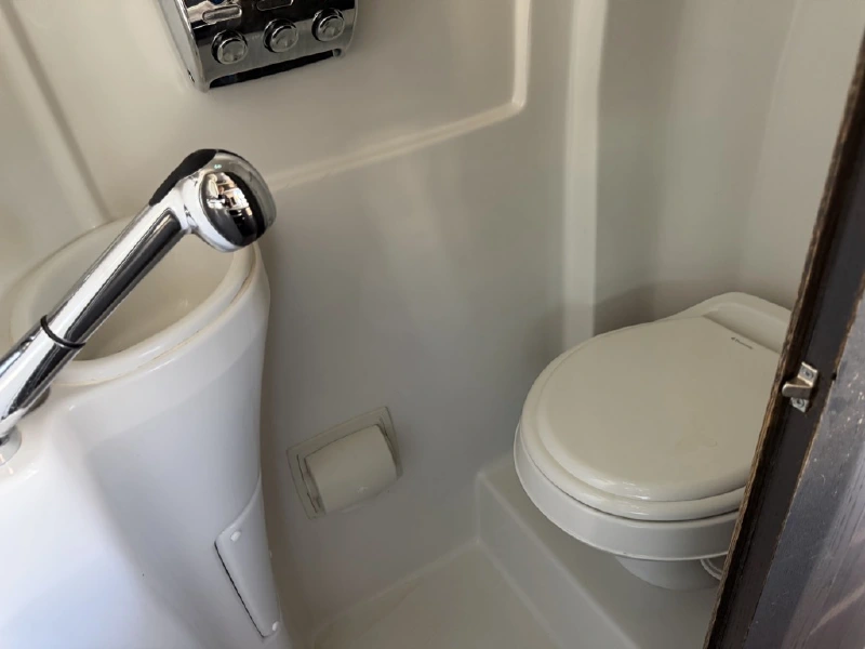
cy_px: 324
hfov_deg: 71.6
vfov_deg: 56.8
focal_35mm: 24
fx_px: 600
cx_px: 432
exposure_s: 1/60
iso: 400
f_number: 1.78
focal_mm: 6.76
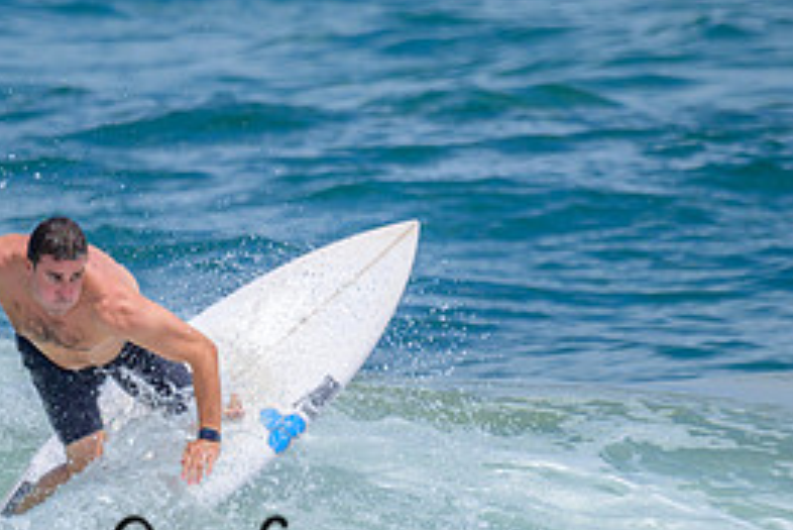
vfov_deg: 0.6
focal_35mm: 2429
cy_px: 362
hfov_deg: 0.8
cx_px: 222
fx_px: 53533
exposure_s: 1/2500
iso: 220
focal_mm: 800
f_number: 6.3
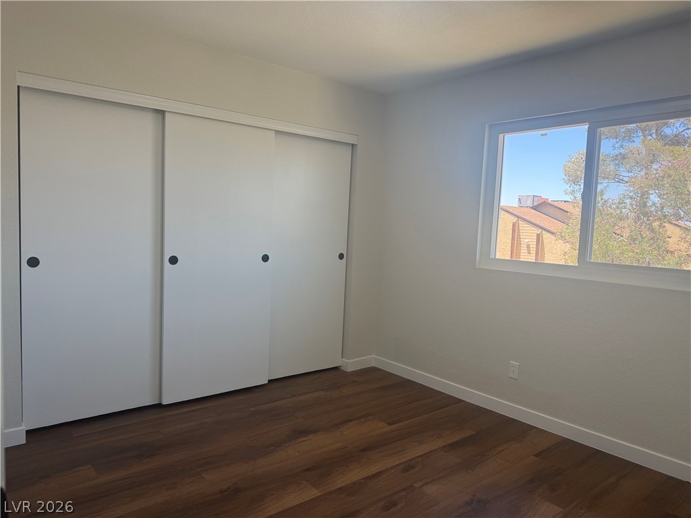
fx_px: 479
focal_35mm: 24
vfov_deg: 56.8
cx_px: 346
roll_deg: -2.4
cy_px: 259
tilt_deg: -3.3
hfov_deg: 71.6
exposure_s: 1/303
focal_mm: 6.76
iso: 100
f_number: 1.78
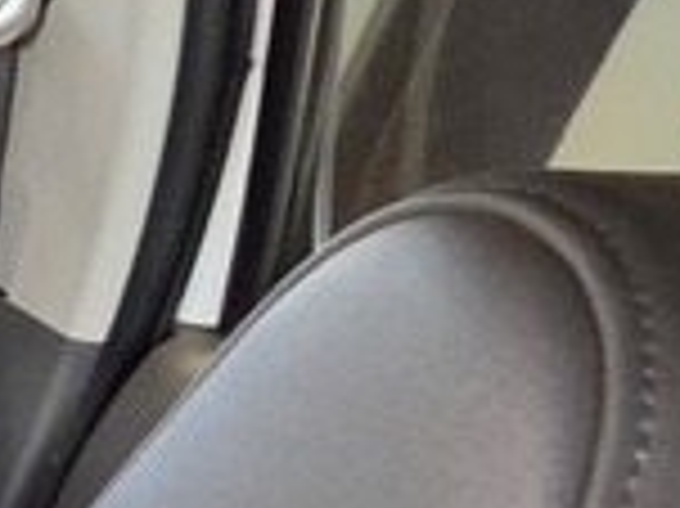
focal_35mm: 88
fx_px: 1727
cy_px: 800
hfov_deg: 12.6
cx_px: -1202
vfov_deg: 15.3
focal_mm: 2.2
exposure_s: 1/50
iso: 500
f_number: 2.2
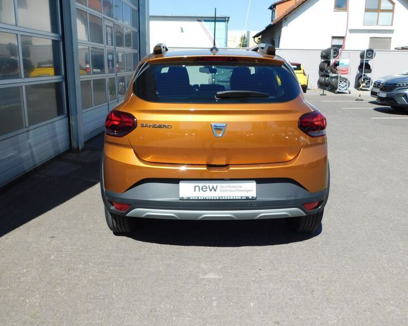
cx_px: 205
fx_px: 387
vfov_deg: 45.8
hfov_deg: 55.6
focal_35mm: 32
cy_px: 162
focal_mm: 5.3
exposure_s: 1/1000
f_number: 3.2
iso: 125
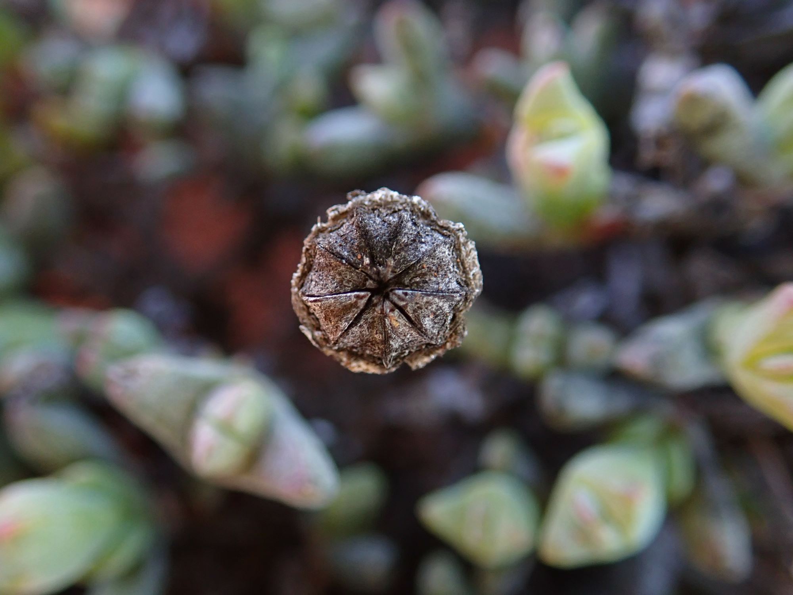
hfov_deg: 52.6
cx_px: 396
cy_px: 298
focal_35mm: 35
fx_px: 802
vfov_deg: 40.7
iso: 320
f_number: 2.6
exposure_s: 1/125
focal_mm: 6.42
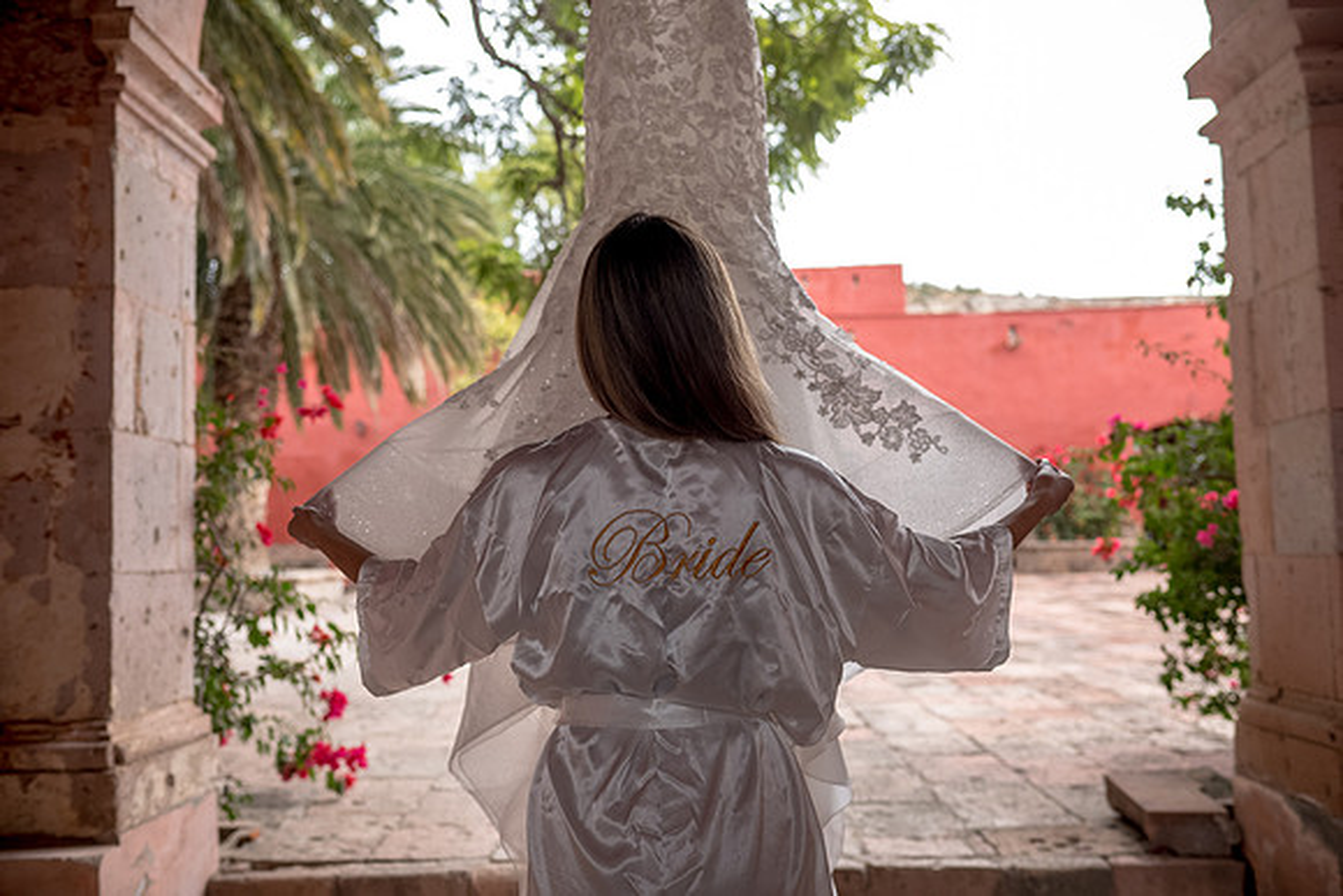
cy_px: 448
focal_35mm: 35
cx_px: 672
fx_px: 1306
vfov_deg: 37.9
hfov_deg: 54.4
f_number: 3.2
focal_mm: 35
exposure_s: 1/100
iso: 100
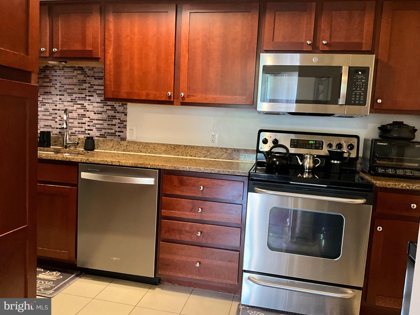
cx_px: 210
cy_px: 158
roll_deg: -2.8
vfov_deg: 48.2
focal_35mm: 29
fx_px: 352
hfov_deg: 61.7
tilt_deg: -5.4
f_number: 1.8
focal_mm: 3
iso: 320
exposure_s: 1/34
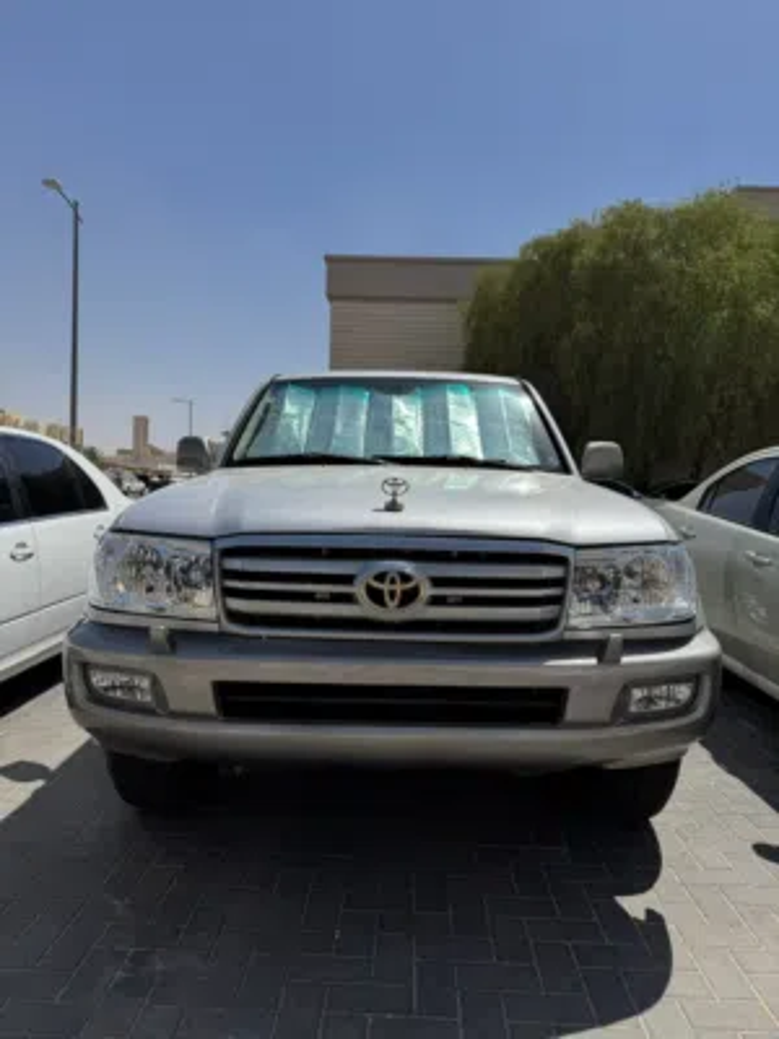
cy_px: 520
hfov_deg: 56.8
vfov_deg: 71.6
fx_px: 720
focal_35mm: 24
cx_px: 390
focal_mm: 6.76
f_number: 1.78
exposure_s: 1/12346
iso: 80
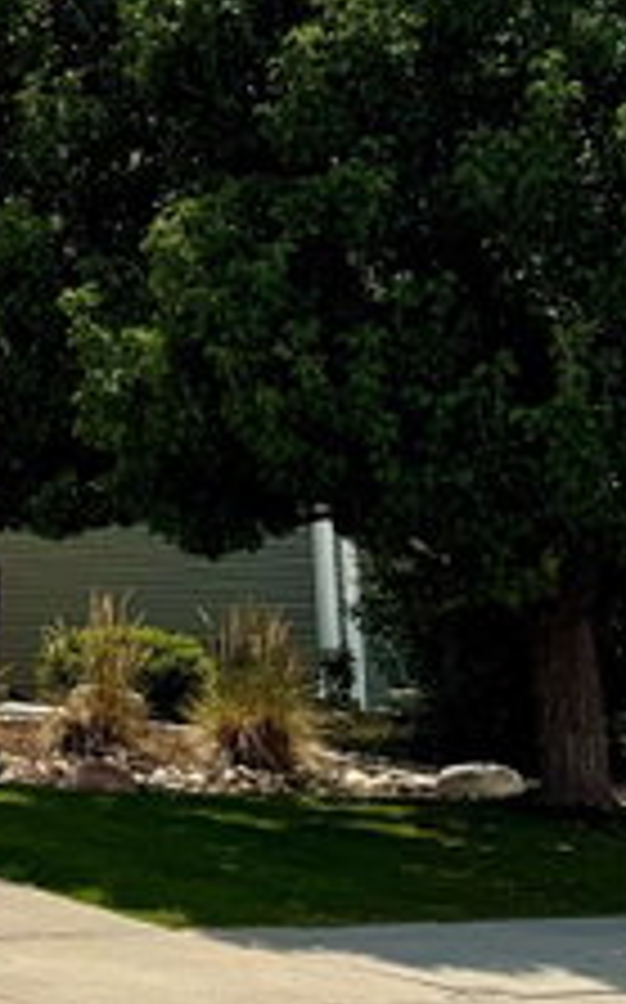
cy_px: 518
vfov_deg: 28.2
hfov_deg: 13.8
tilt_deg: +2.2
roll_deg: +1.0
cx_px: -788
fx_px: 1997
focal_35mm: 73
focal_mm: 6.76
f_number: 1.78
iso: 80
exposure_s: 1/7937
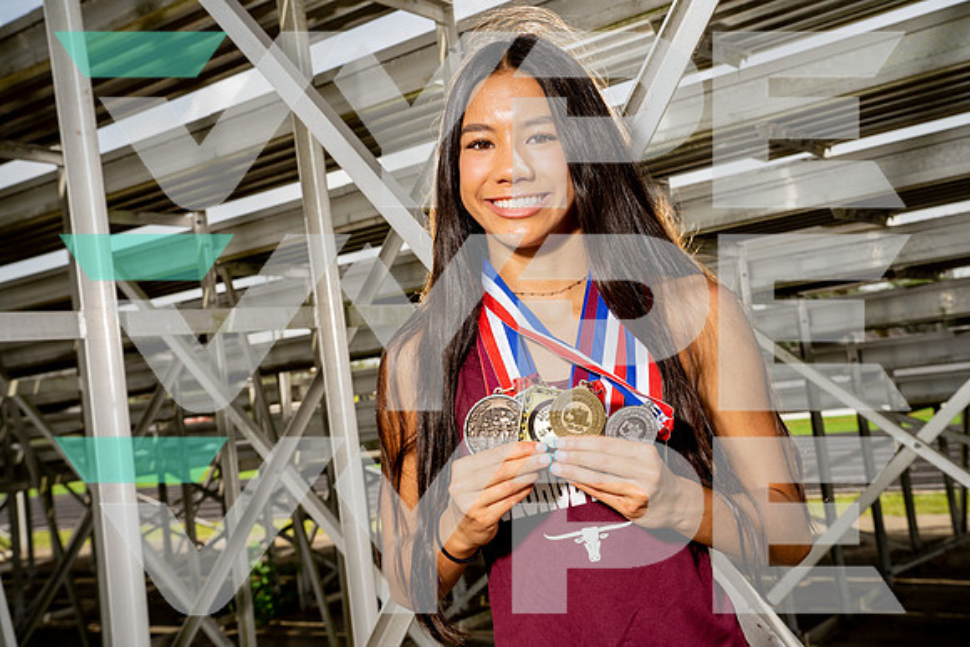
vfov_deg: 32.6
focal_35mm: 41
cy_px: 324
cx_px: 485
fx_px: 1105
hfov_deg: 47.4
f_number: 8
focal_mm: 41
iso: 100
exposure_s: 1/125
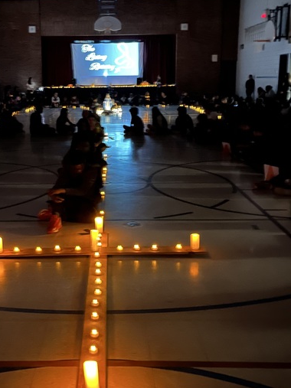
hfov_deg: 34.7
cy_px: 177
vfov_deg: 45.7
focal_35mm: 41
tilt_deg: -12.8
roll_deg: +2.4
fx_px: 460
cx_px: 91
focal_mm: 5.1
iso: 1250
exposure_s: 1/2
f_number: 1.6
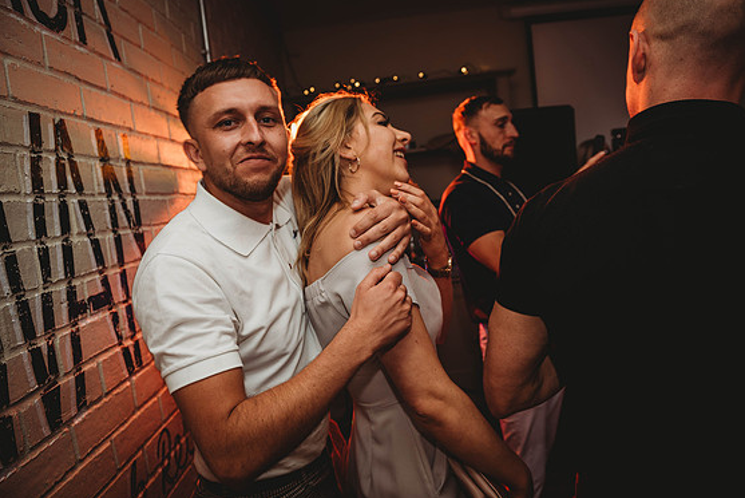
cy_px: 250
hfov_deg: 71.5
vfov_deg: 51.3
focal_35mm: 25
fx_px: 518
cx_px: 377
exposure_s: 1/80
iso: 400
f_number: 4
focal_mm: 24
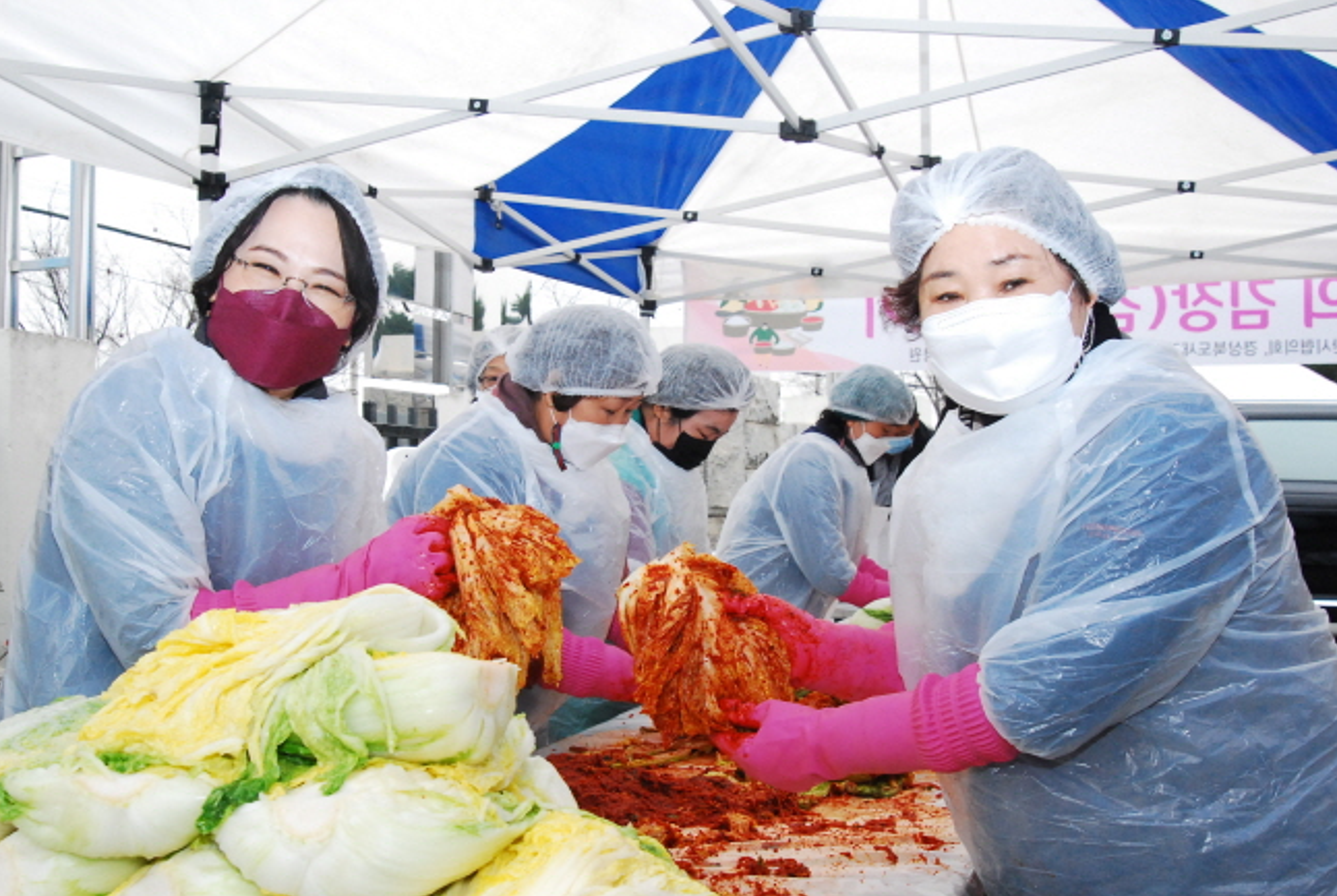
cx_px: 646
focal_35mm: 39
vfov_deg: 34.3
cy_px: 467
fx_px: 1451
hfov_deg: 49.5
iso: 1250
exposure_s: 1/160
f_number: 10
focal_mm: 24
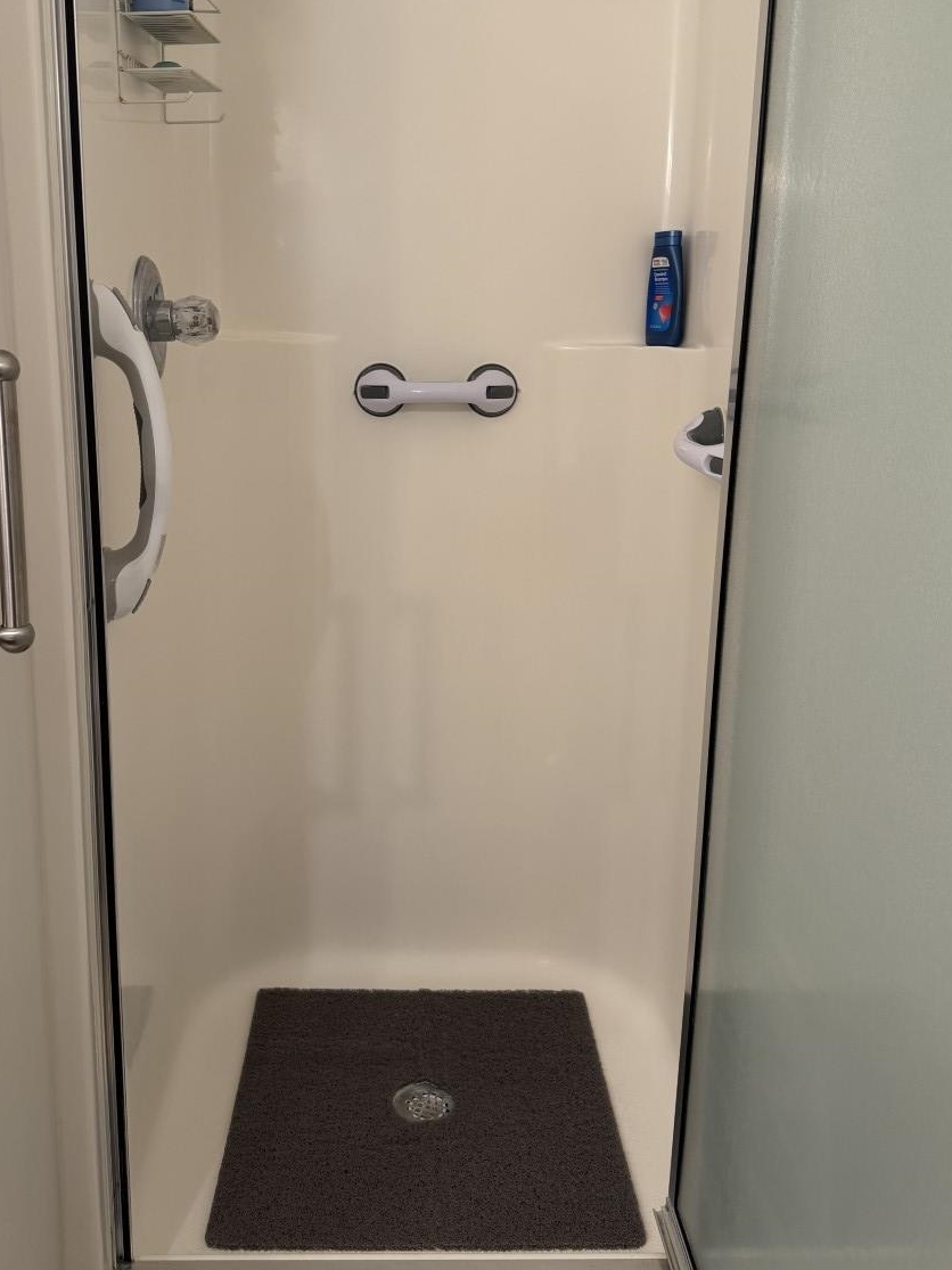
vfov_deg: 58.1
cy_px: 533
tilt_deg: -10.4
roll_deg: -1.3
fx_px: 1137
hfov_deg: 45.4
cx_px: 436
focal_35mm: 31
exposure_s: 1/60
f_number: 1.78
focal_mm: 6.76
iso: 160
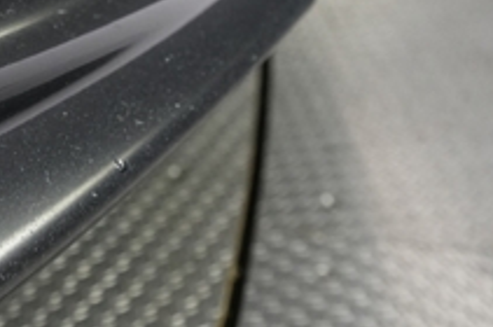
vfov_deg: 15.3
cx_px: 28
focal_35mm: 85
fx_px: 1162
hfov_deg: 23.2
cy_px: -91
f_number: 4.5
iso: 2500
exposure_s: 1/100
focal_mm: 28
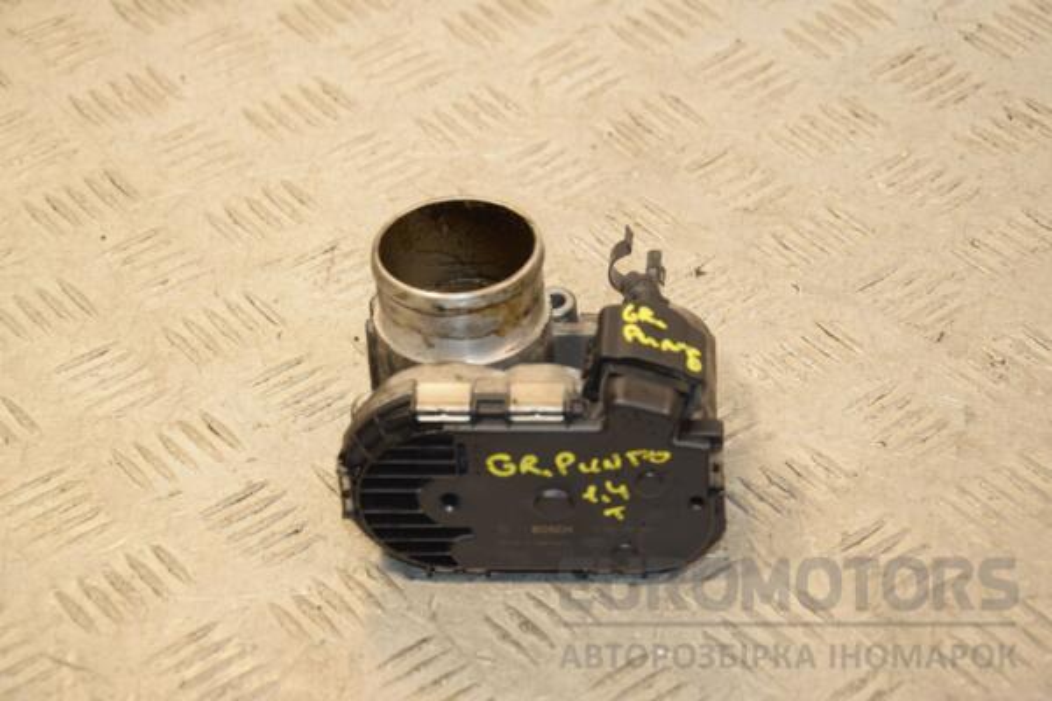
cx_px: 526
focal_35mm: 99
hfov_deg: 20.6
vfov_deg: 13.8
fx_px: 2893
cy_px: 350
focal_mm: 66
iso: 800
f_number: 6.3
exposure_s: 1/200
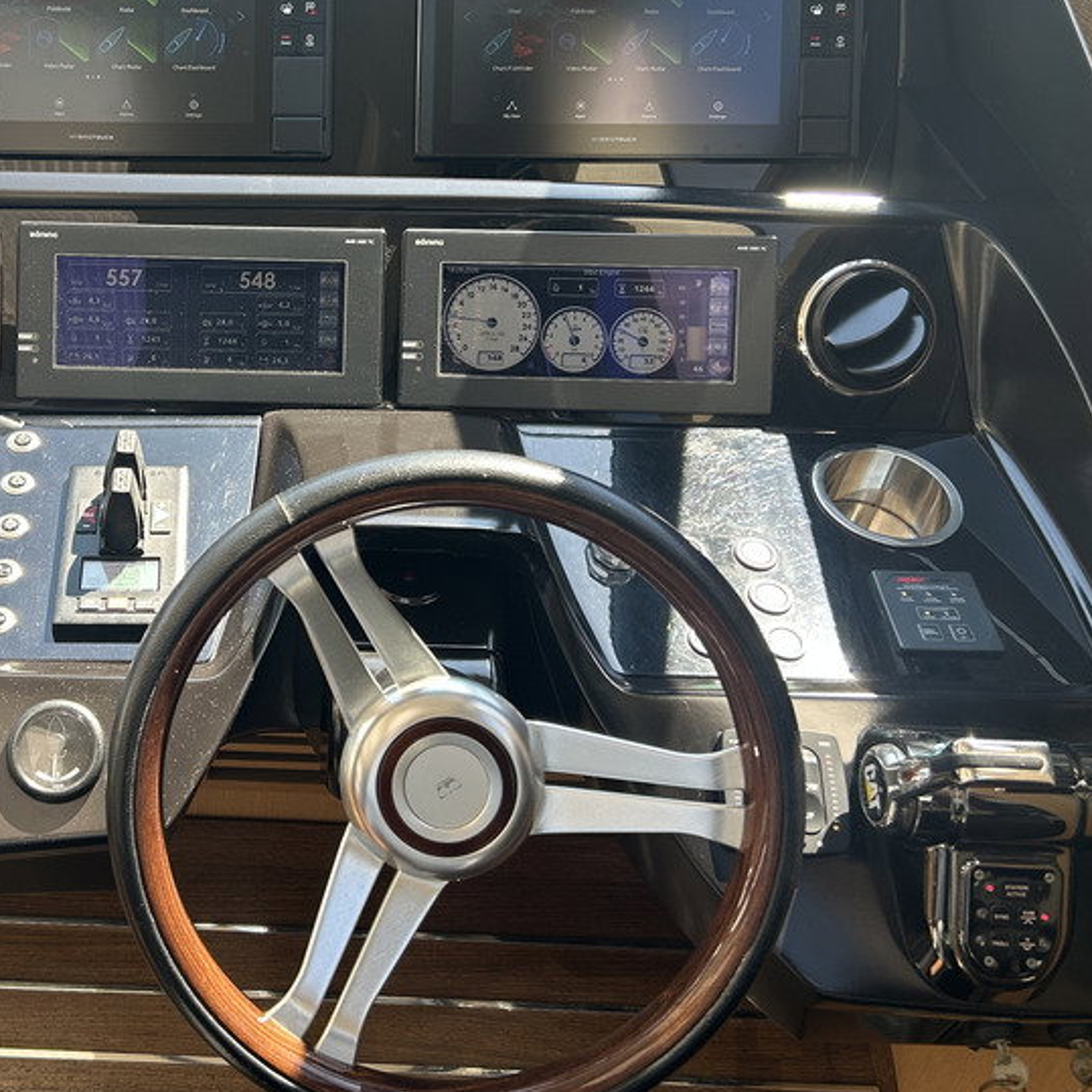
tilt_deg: -35.8
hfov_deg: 37.6
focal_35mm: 43
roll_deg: -0.8
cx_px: 205
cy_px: 385
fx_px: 1535
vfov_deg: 38.8
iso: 50
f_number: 1.5
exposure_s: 1/172
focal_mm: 5.7
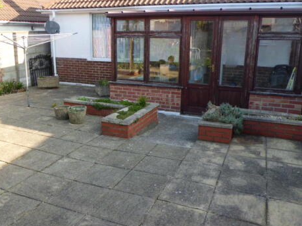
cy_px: 100
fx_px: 288
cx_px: 126
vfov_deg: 42.9
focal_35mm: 33
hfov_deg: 55.1
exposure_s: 1/320
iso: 100
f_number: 2.8
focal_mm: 4.7
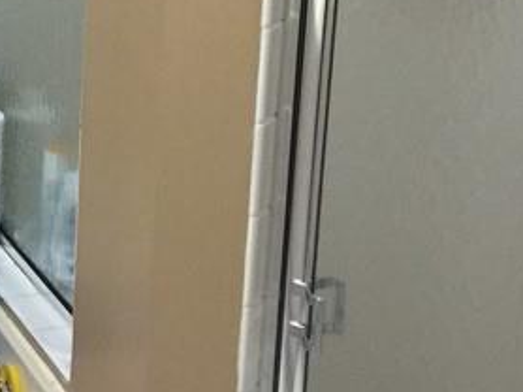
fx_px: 1615
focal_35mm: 107
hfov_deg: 16.2
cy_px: -57
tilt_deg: -13.4
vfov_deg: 13.5
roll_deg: -0.5
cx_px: -342
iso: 100
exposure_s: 1/15
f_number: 2.2
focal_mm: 4.15
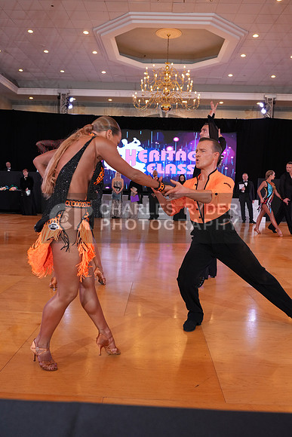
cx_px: 146
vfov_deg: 61.9
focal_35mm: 30
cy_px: 218
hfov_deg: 43.6
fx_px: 365
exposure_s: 1/200
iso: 2500
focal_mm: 30
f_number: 5.6
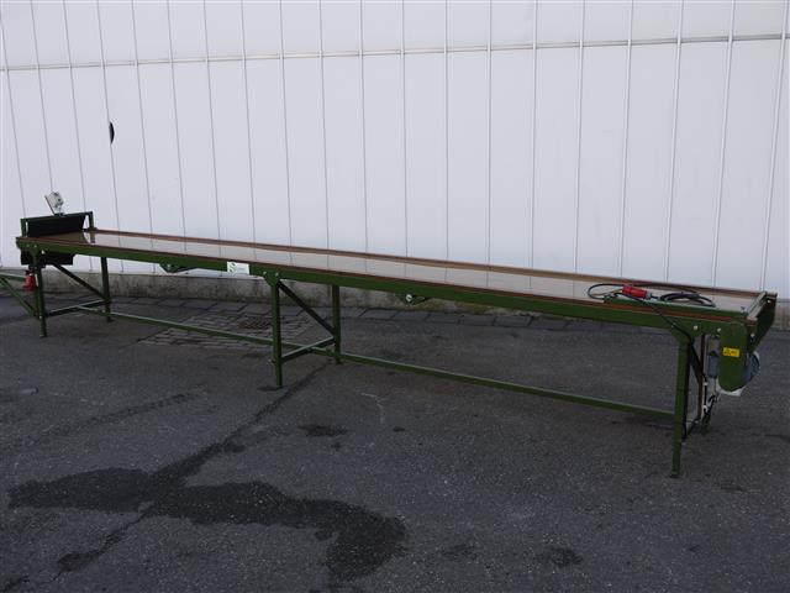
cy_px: 296
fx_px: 822
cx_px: 395
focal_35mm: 36
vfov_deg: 39.7
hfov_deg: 51.4
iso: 100
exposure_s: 1/200
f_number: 5.6
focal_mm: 18
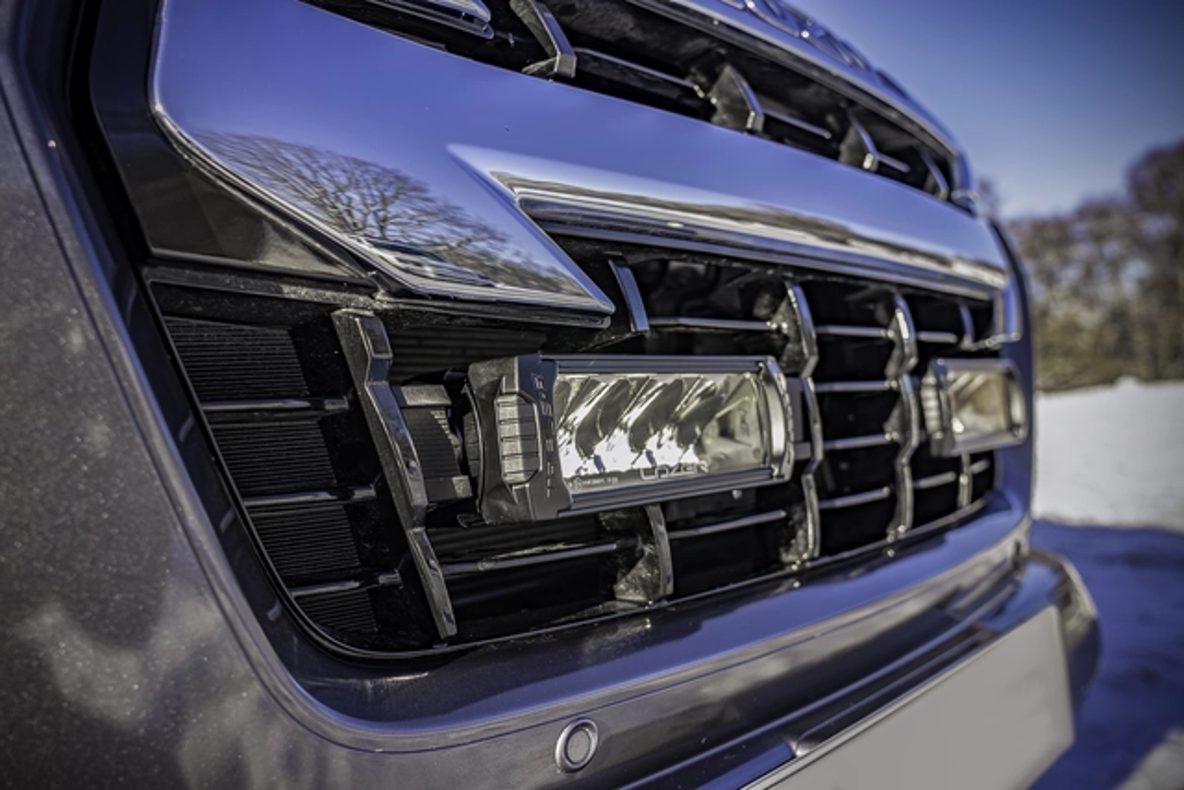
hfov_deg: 60.3
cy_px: 395
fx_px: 1020
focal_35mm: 31
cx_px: 592
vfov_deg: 42.3
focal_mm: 31
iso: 80
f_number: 4.5
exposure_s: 1/160
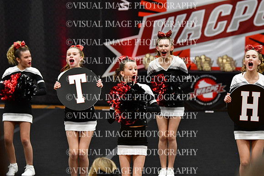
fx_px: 1342
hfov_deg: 11.2
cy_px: 88
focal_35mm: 183
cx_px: 132
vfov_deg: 7.5
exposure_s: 1/500
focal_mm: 122
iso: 4000
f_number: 3.5
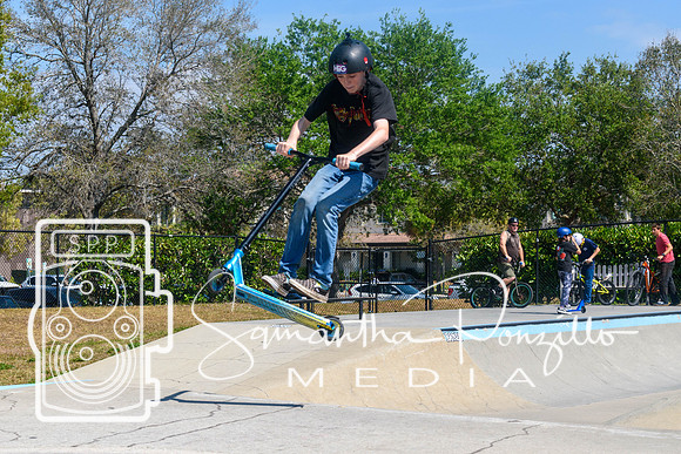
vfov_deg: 18.9
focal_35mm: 72
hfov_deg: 28.1
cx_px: 340
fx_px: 1362
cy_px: 227
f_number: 10
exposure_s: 1/400
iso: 200
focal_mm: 48
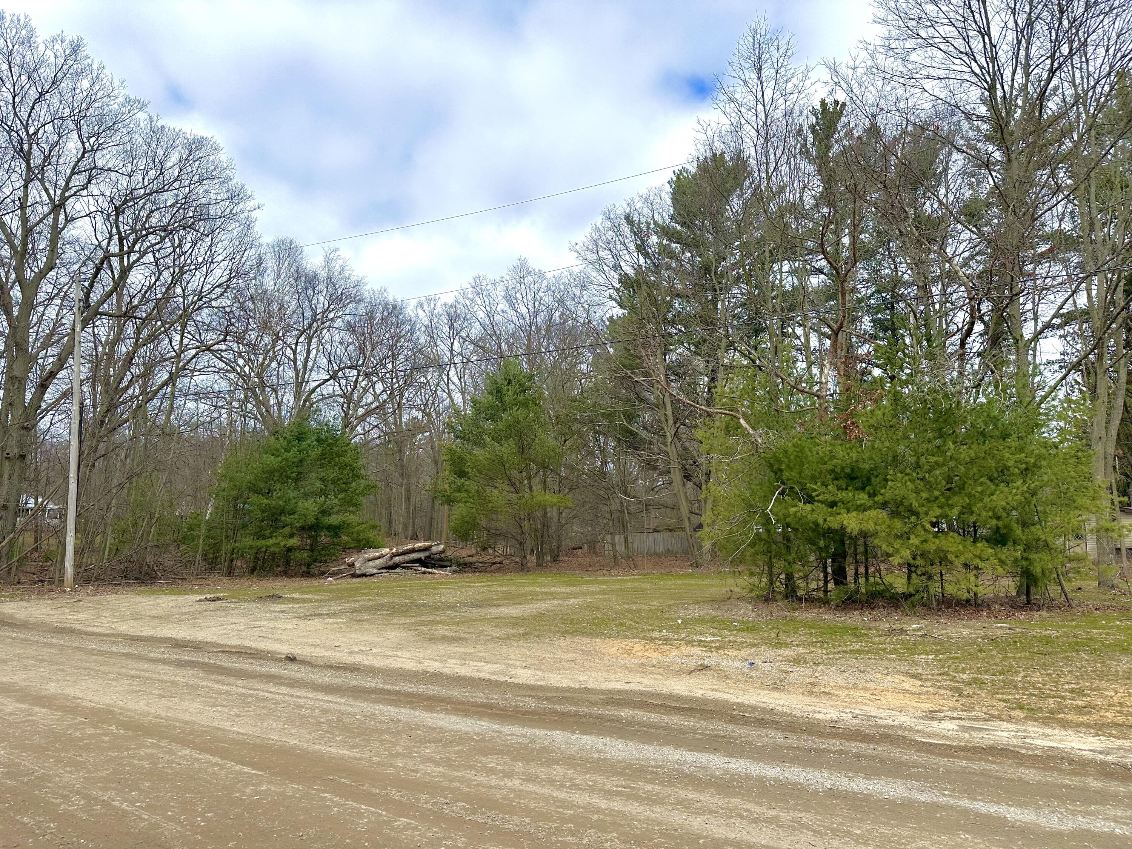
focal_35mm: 24
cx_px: 566
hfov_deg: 71.6
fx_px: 785
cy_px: 424
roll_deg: -0.4
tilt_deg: +8.5
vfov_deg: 56.8
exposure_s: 1/3861
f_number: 1.78
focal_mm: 6.86
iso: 80
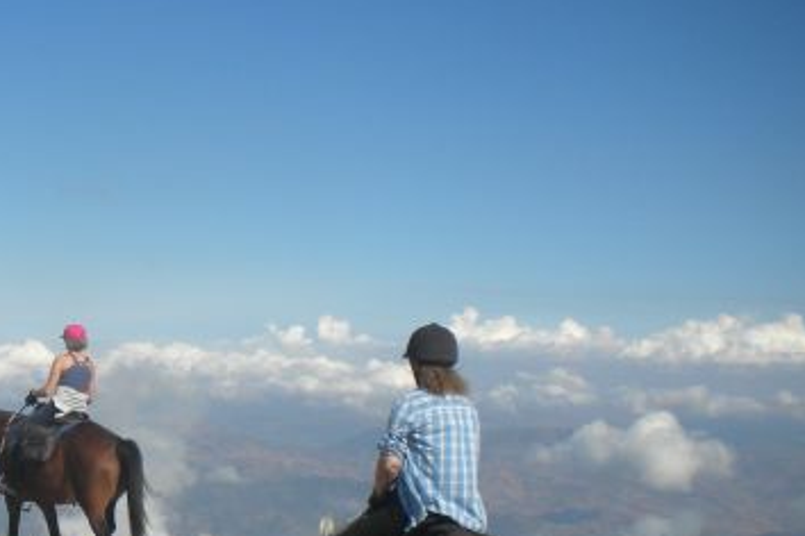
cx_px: 23
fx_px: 1610
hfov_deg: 26.7
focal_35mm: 72
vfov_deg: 18.6
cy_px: 476
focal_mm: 6.3
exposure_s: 1/1000
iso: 80
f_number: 4.6
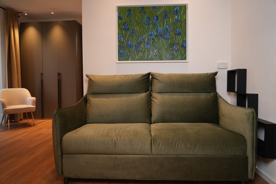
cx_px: 138
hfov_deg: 73.8
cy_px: 92
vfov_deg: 53.1
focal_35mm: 24
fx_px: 184
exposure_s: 1/60
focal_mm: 24
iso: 400
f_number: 4
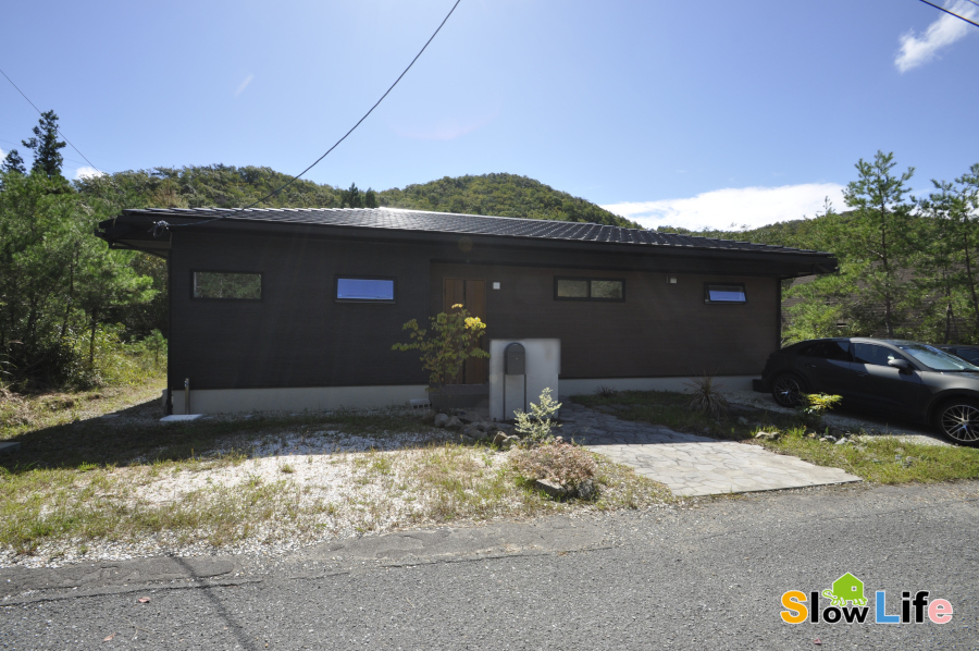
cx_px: 490
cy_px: 326
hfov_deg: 100.5
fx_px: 407
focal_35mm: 15
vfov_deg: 77.2
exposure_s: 1/200
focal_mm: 10
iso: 200
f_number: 11
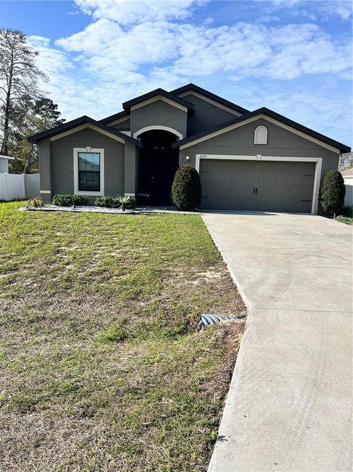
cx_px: 176
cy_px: 236
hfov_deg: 53.0
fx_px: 354
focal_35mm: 26
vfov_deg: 67.3
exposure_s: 1/3135
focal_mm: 5.1
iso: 50
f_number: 1.6
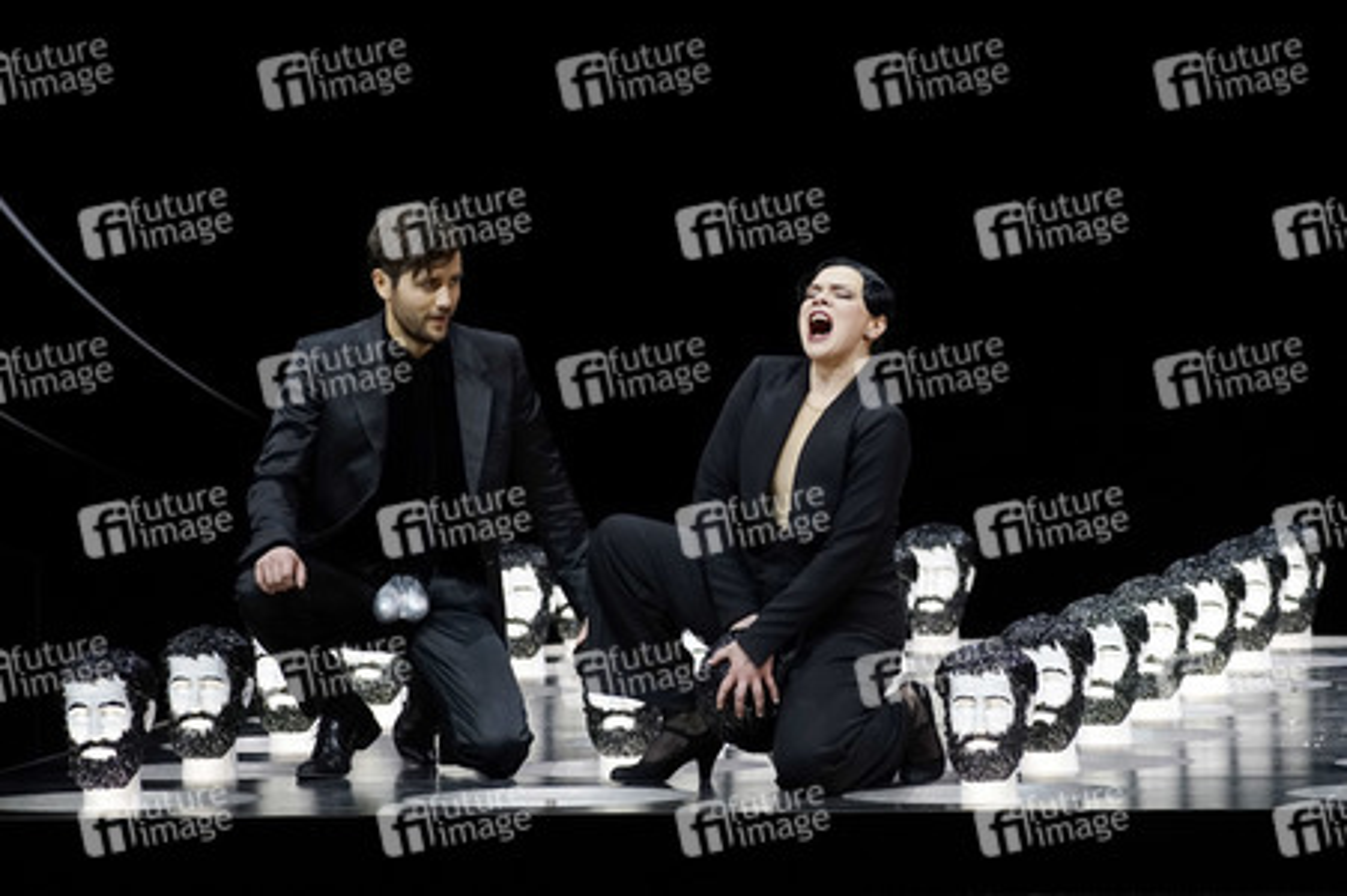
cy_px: 448
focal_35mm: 200
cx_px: 674
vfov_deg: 6.9
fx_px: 7478
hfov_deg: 10.3
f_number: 5.6
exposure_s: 1/400
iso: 1600
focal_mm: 200
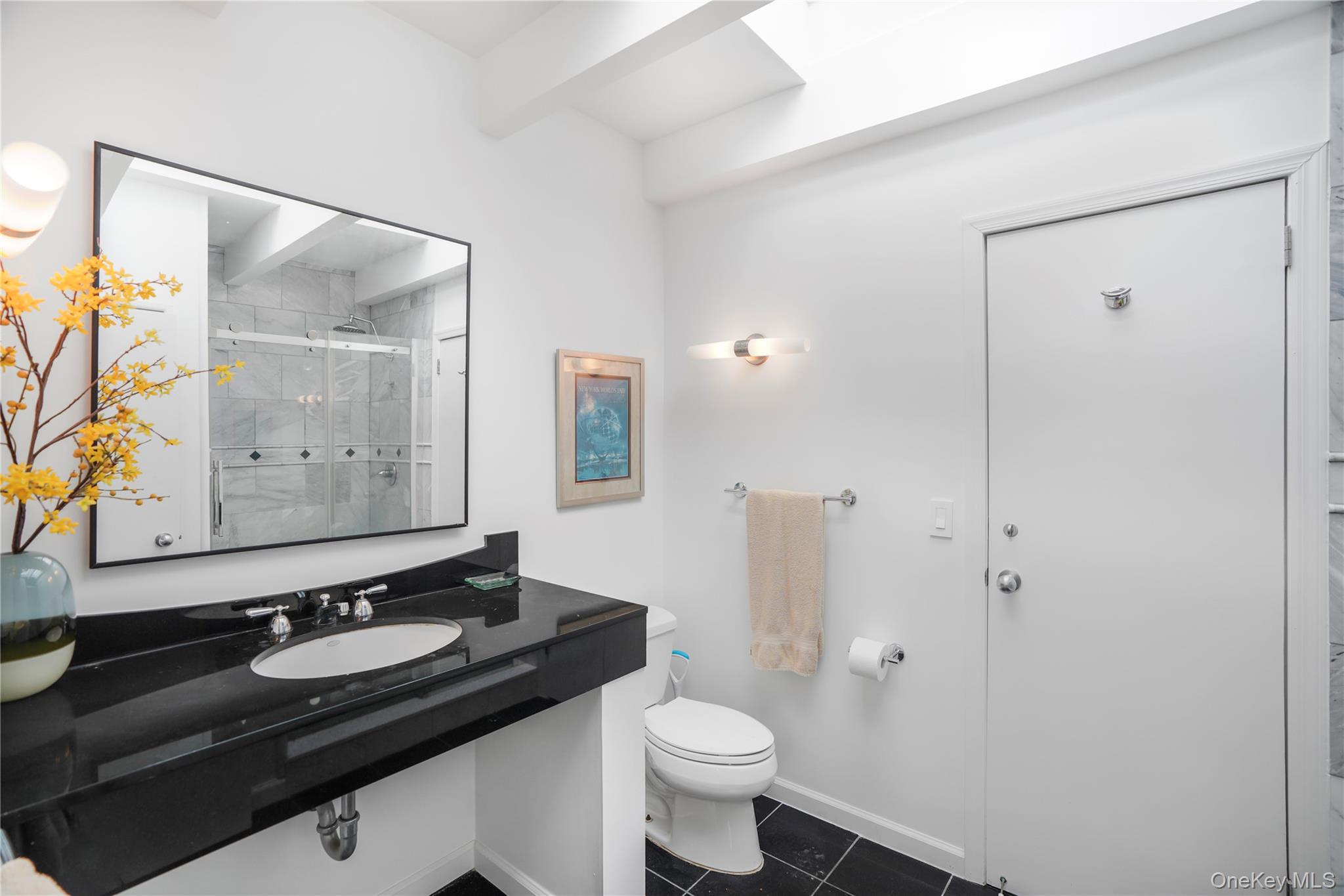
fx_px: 597
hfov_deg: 96.7
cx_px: 672
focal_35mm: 16
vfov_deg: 73.7
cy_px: 448
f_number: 4.5
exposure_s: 1/8
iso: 100
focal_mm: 16
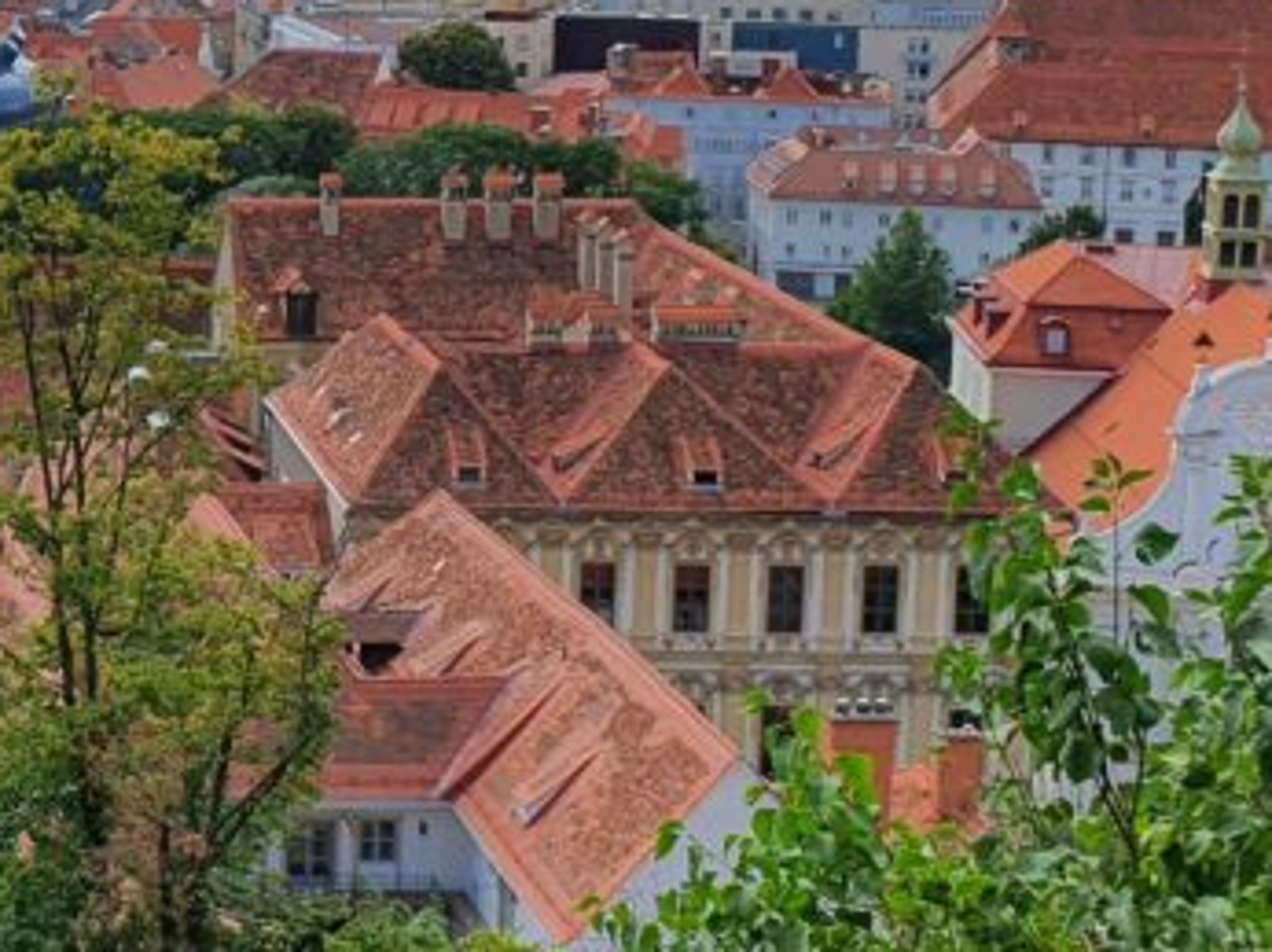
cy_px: 129
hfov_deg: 23.1
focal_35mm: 77
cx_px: -283
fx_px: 2827
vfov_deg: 18.8
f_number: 2.4
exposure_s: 1/1740
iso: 50
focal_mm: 4.32
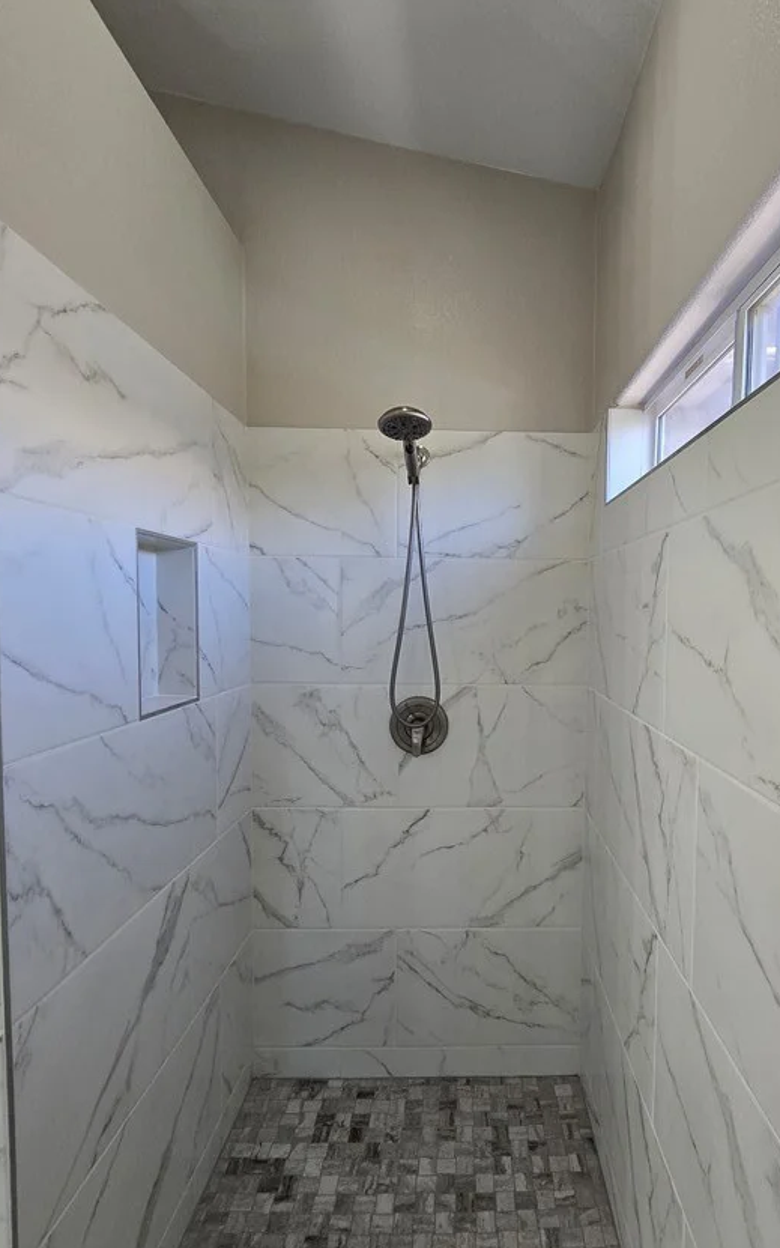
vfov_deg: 94.3
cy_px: 650
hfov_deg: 67.1
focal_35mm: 17
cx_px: 484
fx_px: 578
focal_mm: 2.2
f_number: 2.2
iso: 160
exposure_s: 1/60
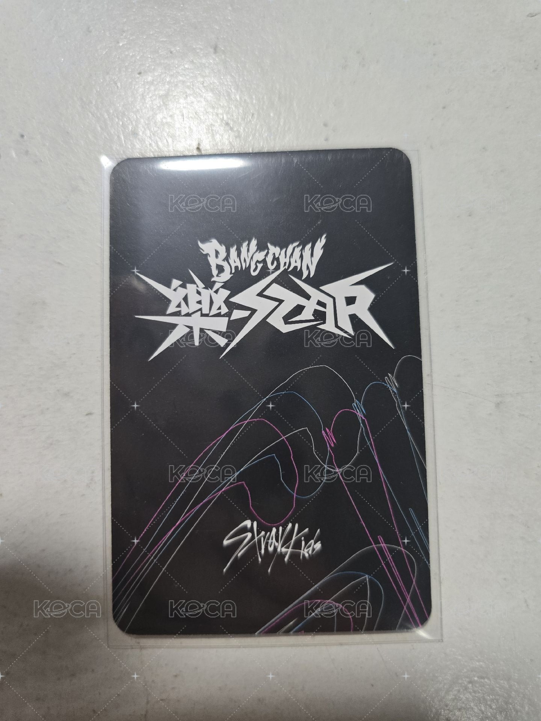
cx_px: 270
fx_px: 479
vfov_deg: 73.9
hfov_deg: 58.9
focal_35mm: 23
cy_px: 360
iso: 160
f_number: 1.7
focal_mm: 6.3
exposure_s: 1/120
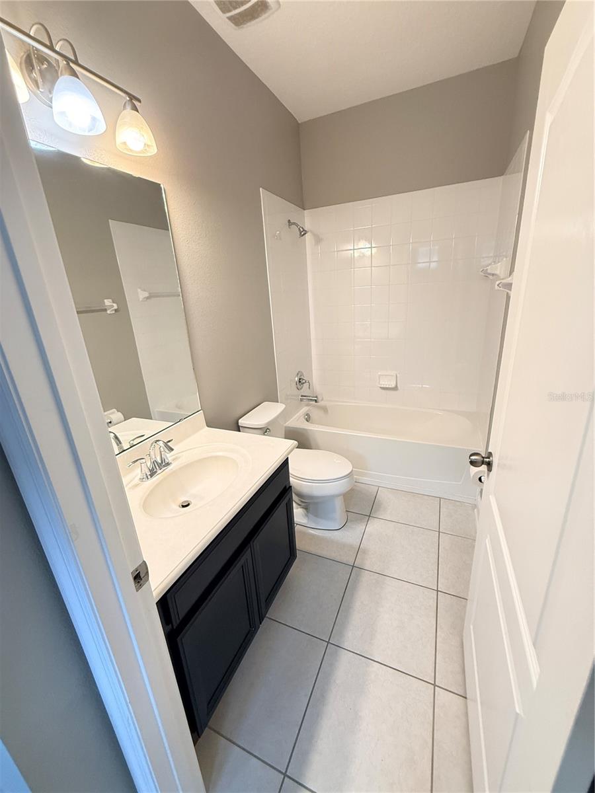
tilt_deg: -18.6
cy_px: 396
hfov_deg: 85.7
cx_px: 298
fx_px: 321
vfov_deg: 102.1
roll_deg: +1.5
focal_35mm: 14
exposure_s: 1/60
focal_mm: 2.22
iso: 320
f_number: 2.2
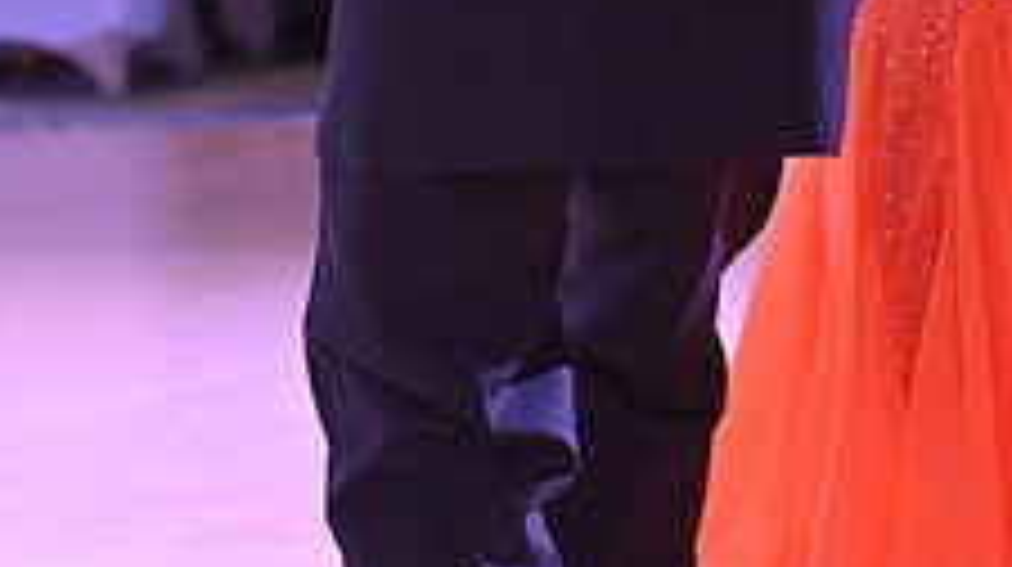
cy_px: -230
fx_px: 13403
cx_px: 749
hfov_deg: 4.3
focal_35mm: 500
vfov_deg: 2.4
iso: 6400
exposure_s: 1/400
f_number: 7.1
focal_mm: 185
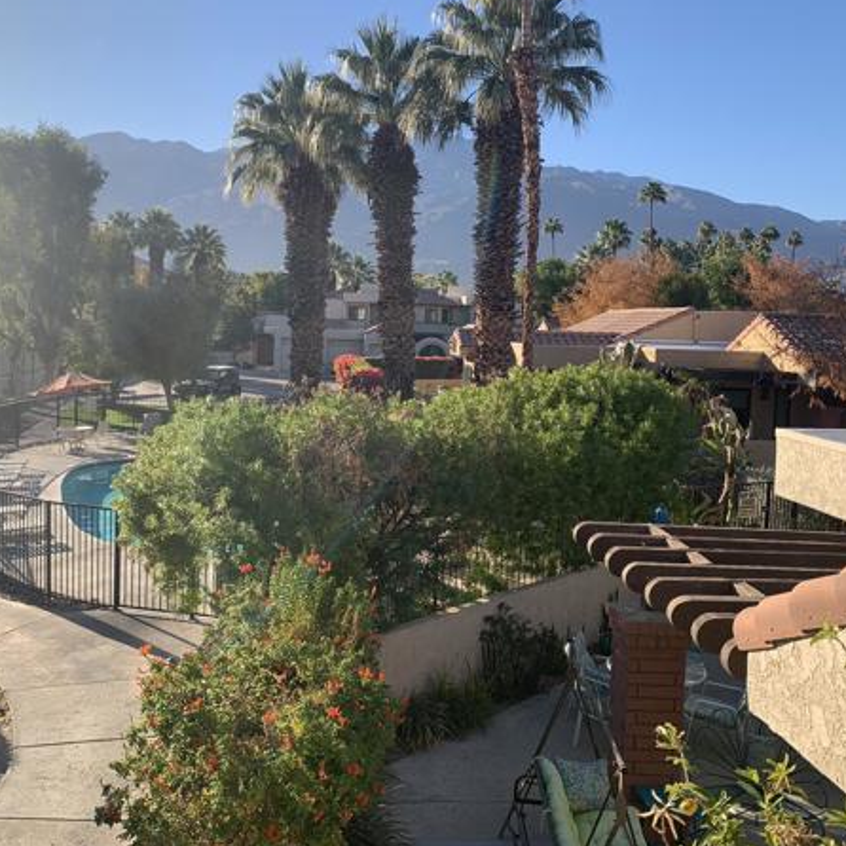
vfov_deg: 49.7
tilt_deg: -5.0
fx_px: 912
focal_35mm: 33
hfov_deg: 49.3
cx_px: 324
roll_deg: -2.0
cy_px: 395
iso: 25
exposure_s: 1/1610
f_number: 1.8
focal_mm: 4.25
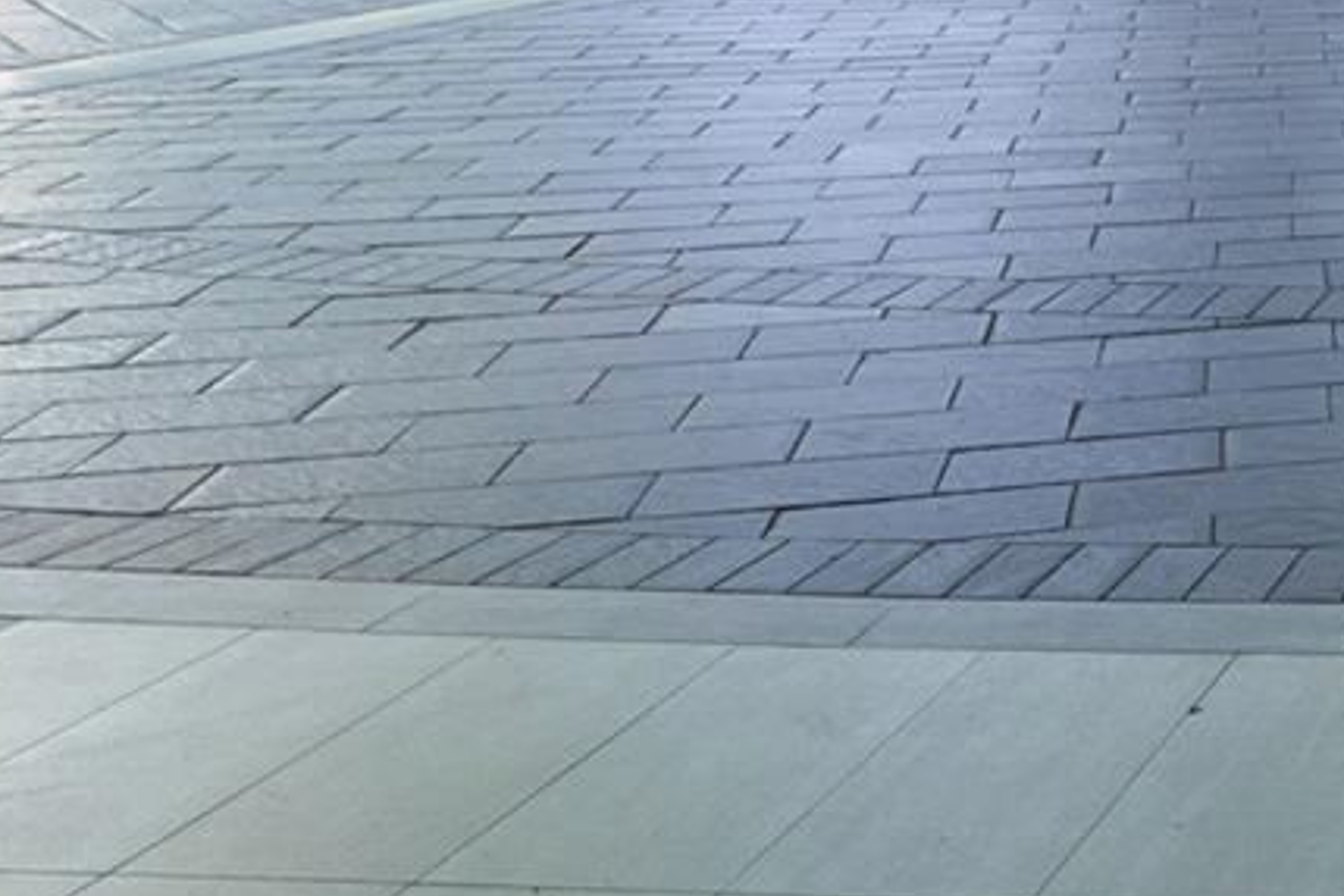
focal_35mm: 56
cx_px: 2068
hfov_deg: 25.6
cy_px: -50
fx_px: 2091
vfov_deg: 23.0
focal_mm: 10
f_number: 6.3
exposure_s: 1/60
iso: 100
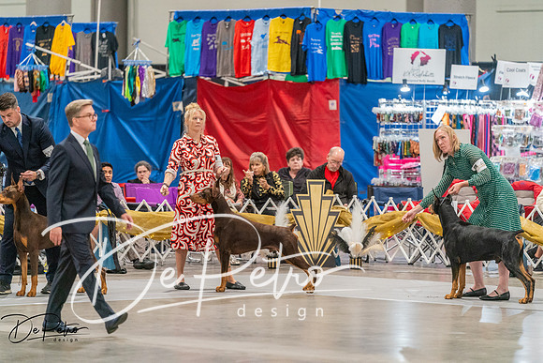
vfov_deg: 6.9
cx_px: 272
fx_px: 3017
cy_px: 182
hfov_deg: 10.3
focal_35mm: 200
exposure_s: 1/250
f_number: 2.8
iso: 6400
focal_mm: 200
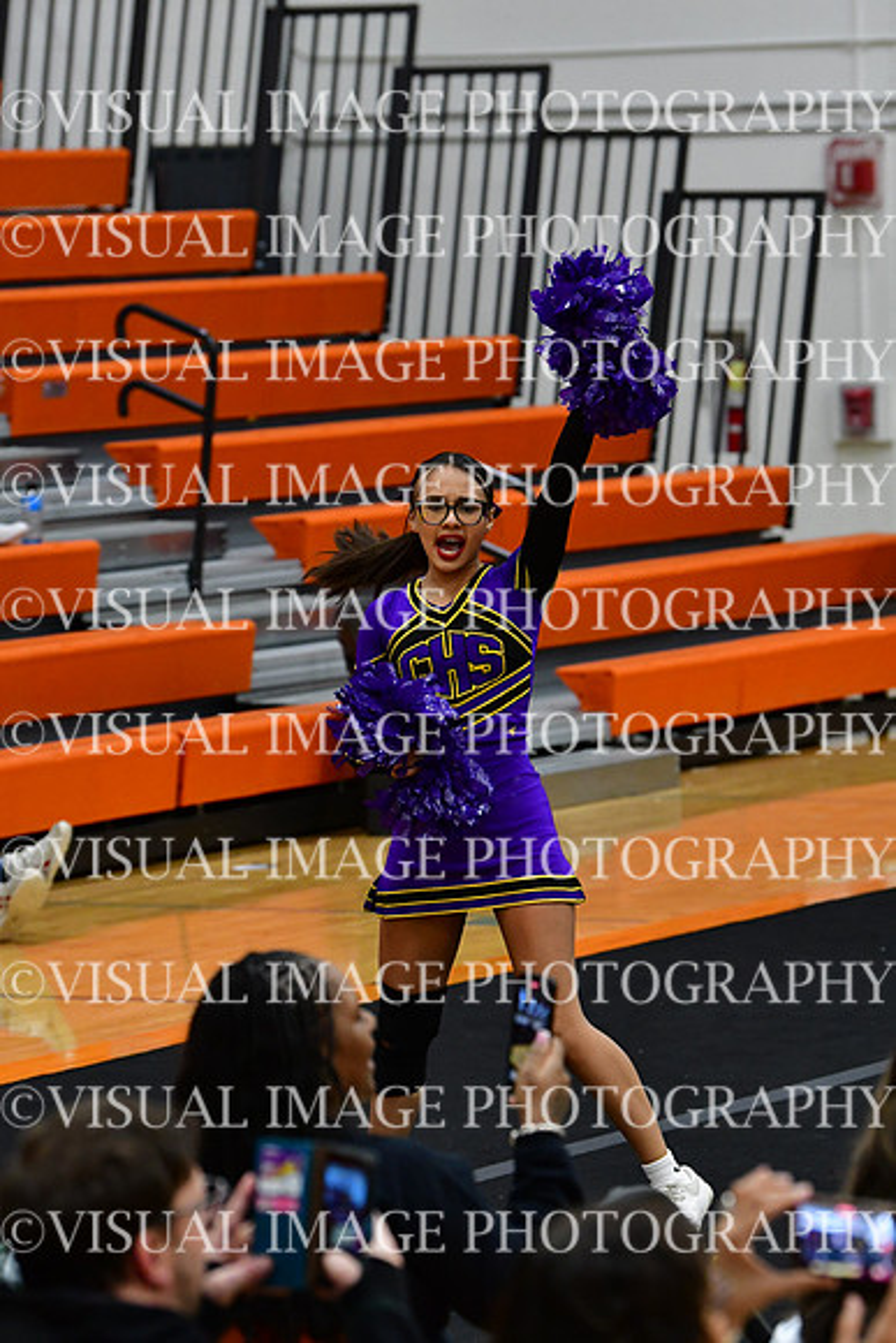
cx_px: 448
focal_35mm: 195
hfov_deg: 7.0
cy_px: 672
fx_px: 7275
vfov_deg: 10.5
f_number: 4
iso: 4000
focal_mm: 130
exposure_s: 1/500
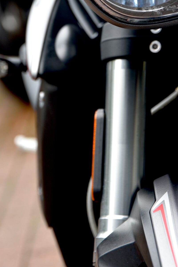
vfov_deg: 13.5
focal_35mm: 150
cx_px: 90
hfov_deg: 9.2
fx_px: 1111
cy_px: 5
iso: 100
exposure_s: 1/60
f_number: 3.5
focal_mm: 70
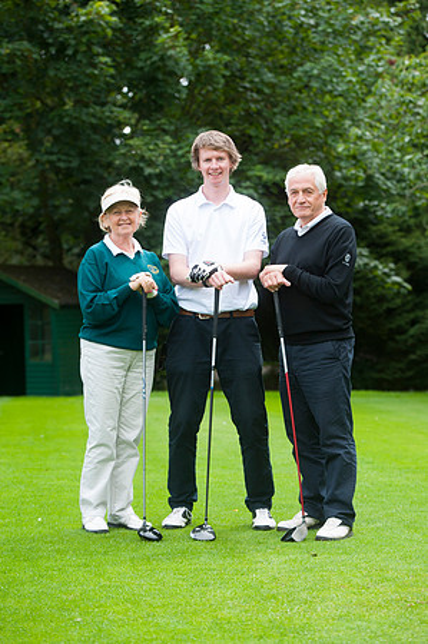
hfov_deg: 13.7
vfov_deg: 20.4
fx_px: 1787
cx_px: 214
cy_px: 322
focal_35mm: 100
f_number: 4.5
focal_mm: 100
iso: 320
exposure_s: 1/640
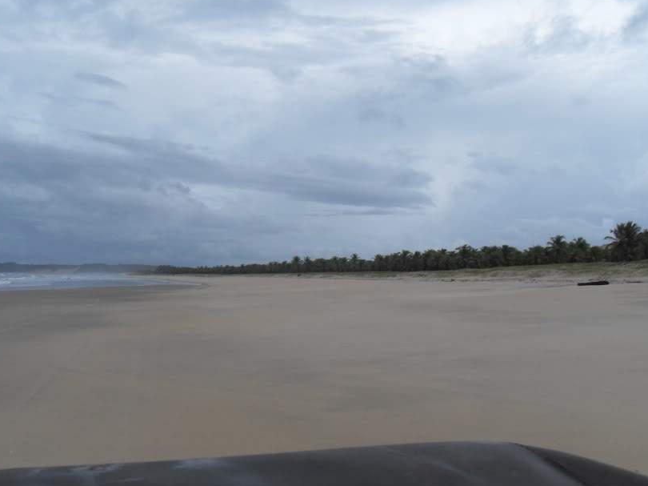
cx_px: 336
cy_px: 233
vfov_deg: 33.6
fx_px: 805
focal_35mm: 43
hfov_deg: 43.9
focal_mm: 6.3
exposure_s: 1/350
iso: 80
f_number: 7
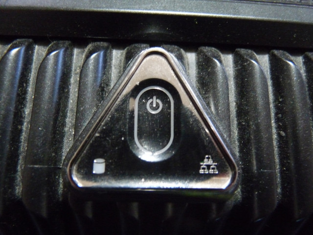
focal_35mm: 27
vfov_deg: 51.4
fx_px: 244
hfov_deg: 65.3
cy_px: 118
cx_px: 156
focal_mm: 4.8
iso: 800
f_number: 2.8
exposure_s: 1/5
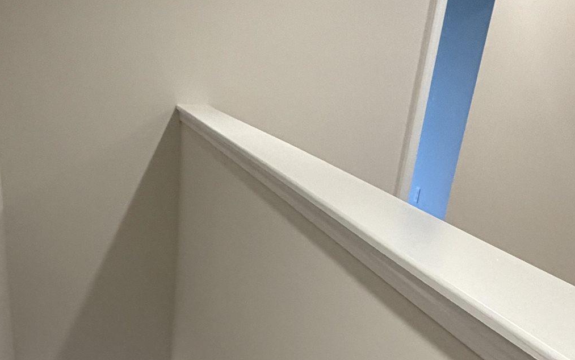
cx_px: 167
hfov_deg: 43.4
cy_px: 469
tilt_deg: -30.8
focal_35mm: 45
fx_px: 705
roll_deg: -2.4
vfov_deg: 24.8
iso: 320
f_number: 2.2
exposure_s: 1/60
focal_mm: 2.22
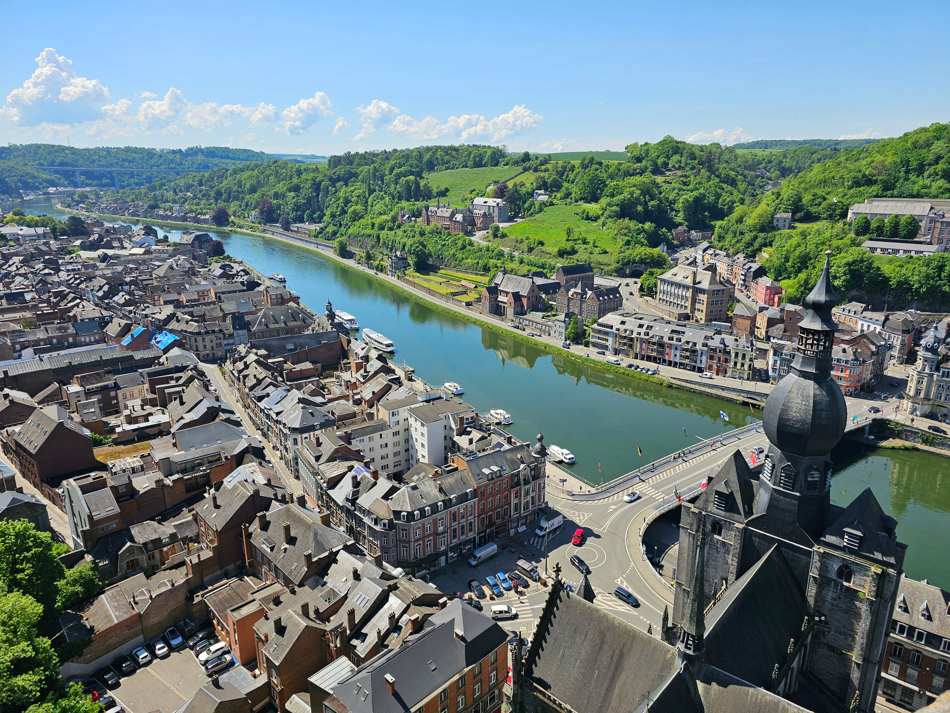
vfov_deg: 58.9
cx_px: 475
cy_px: 356
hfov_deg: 73.9
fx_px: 631
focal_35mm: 23
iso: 10
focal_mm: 6.3
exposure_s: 1/719
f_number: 1.7
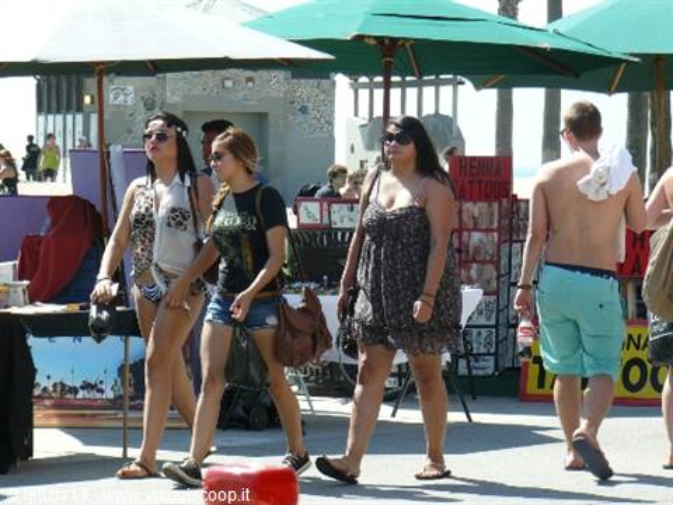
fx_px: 3402
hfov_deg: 11.3
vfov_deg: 8.5
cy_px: 252
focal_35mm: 175
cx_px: 336
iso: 100
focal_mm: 29.1
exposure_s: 1/200
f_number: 5
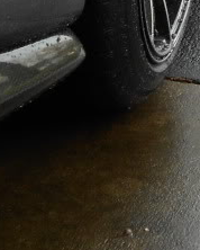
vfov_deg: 13.0
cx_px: 292
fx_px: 1064
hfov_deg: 10.4
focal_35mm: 144
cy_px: -59
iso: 80
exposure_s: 1/60
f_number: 3.6
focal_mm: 5.8
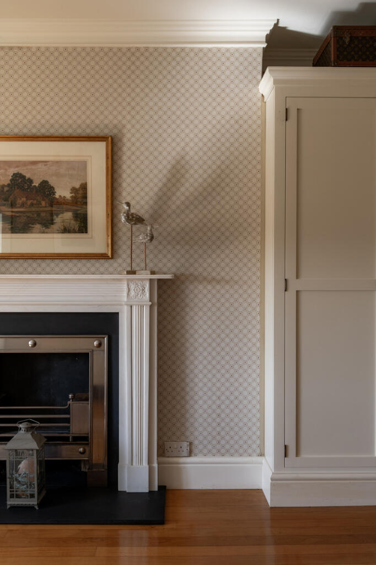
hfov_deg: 42.3
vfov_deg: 60.3
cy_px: 282
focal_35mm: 31
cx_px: 188
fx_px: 486
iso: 250
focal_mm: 31
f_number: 10
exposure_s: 1/15
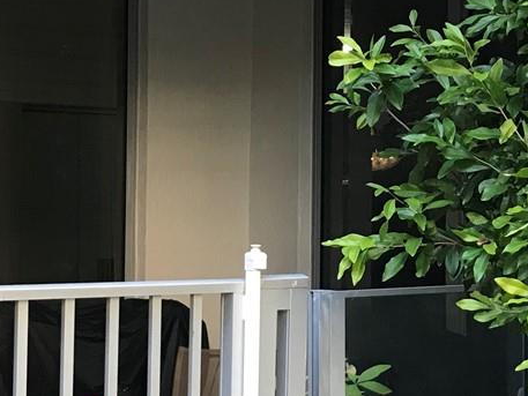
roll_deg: -0.9
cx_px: 362
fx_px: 1495
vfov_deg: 15.1
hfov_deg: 19.9
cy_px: 180
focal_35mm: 98
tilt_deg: +1.8
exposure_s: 1/24
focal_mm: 3.99
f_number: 1.8
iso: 40
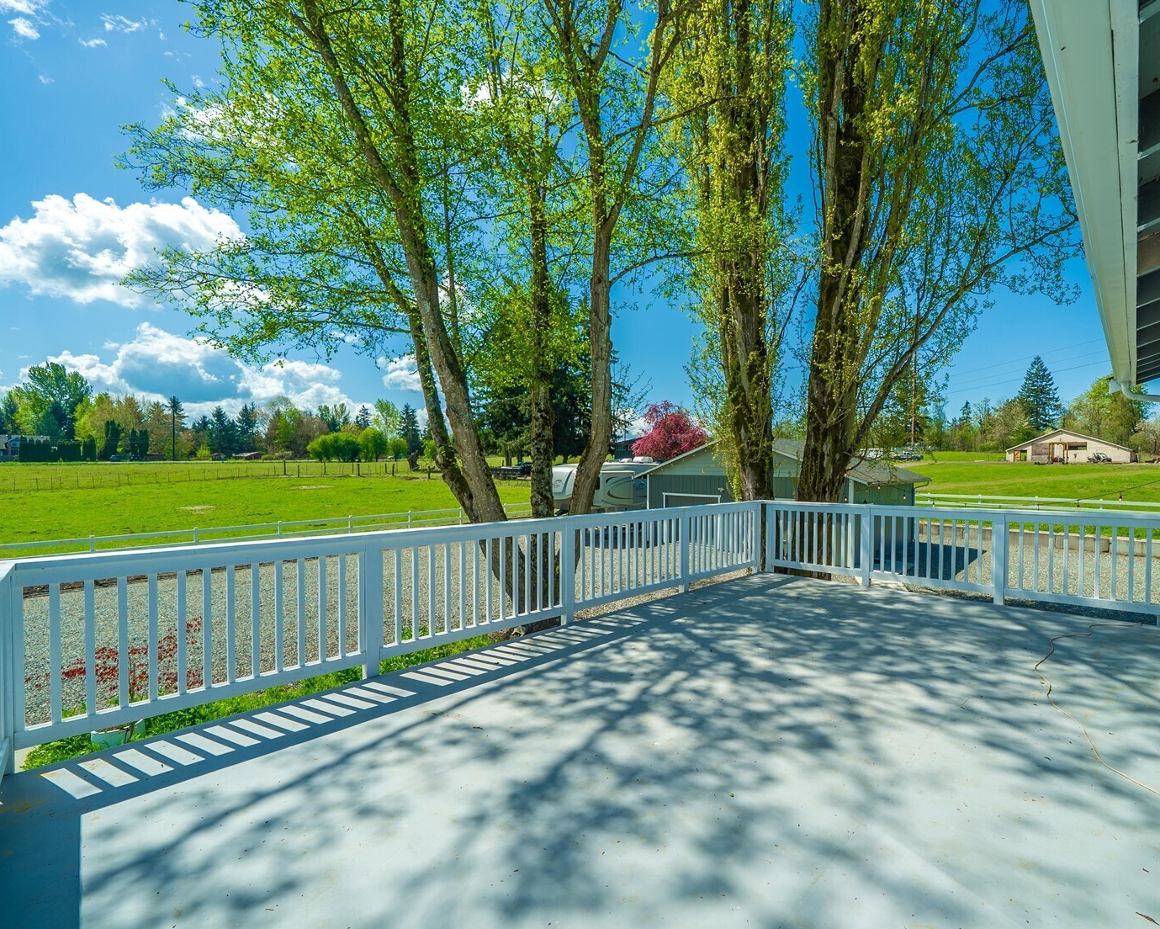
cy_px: 472
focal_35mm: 15
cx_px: 655
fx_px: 515
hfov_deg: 96.3
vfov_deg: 84.1
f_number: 7.1
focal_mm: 13
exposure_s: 1/200
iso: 80
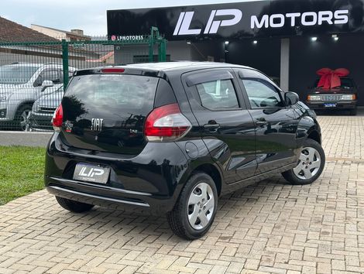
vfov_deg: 30.3
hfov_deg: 39.6
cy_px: 137
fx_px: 506
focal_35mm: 48
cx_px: 182
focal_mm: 6.86
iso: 64
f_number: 1.78
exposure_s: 1/971
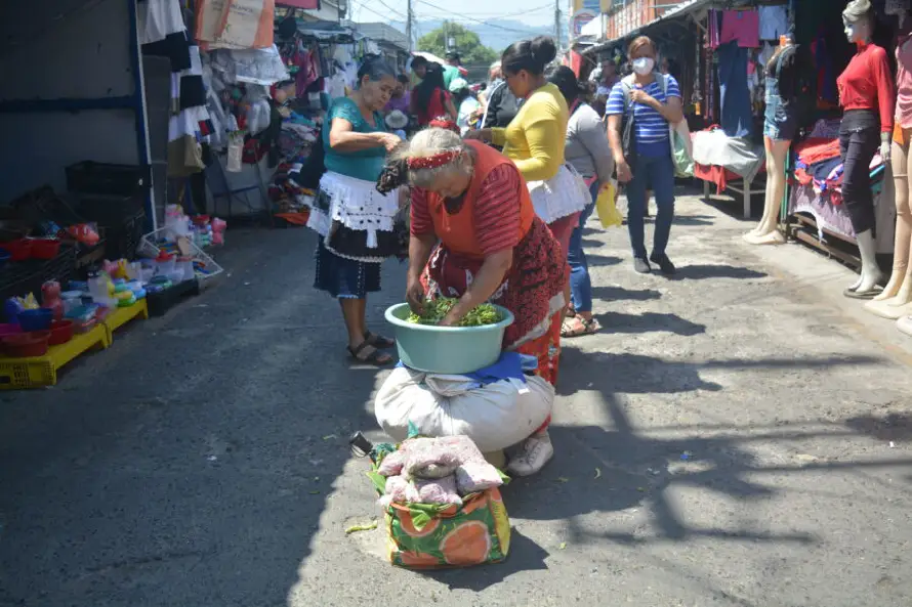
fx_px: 950
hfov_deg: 51.3
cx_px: 456
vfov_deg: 35.5
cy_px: 304
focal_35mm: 38
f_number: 4
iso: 250
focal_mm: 25
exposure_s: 1/1000
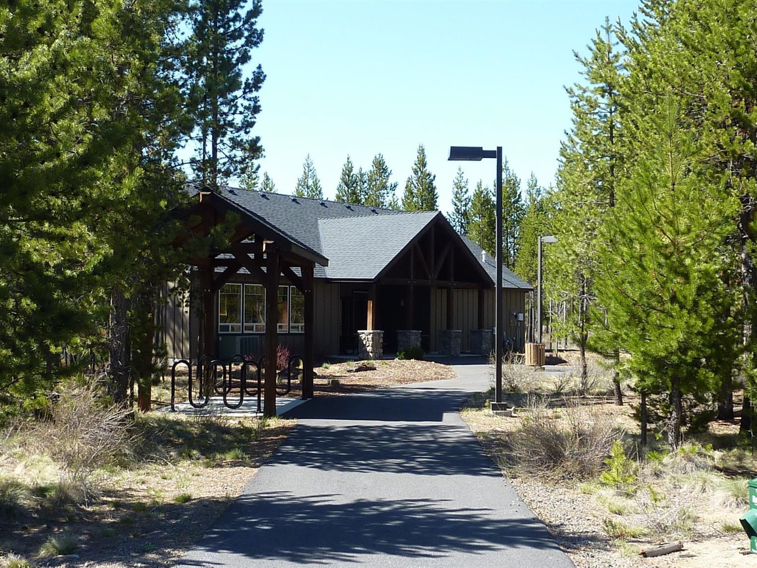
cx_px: 378
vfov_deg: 30.2
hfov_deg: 39.7
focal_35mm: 48
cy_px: 284
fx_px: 1049
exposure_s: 1/200
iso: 80
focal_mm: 4.4
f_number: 4
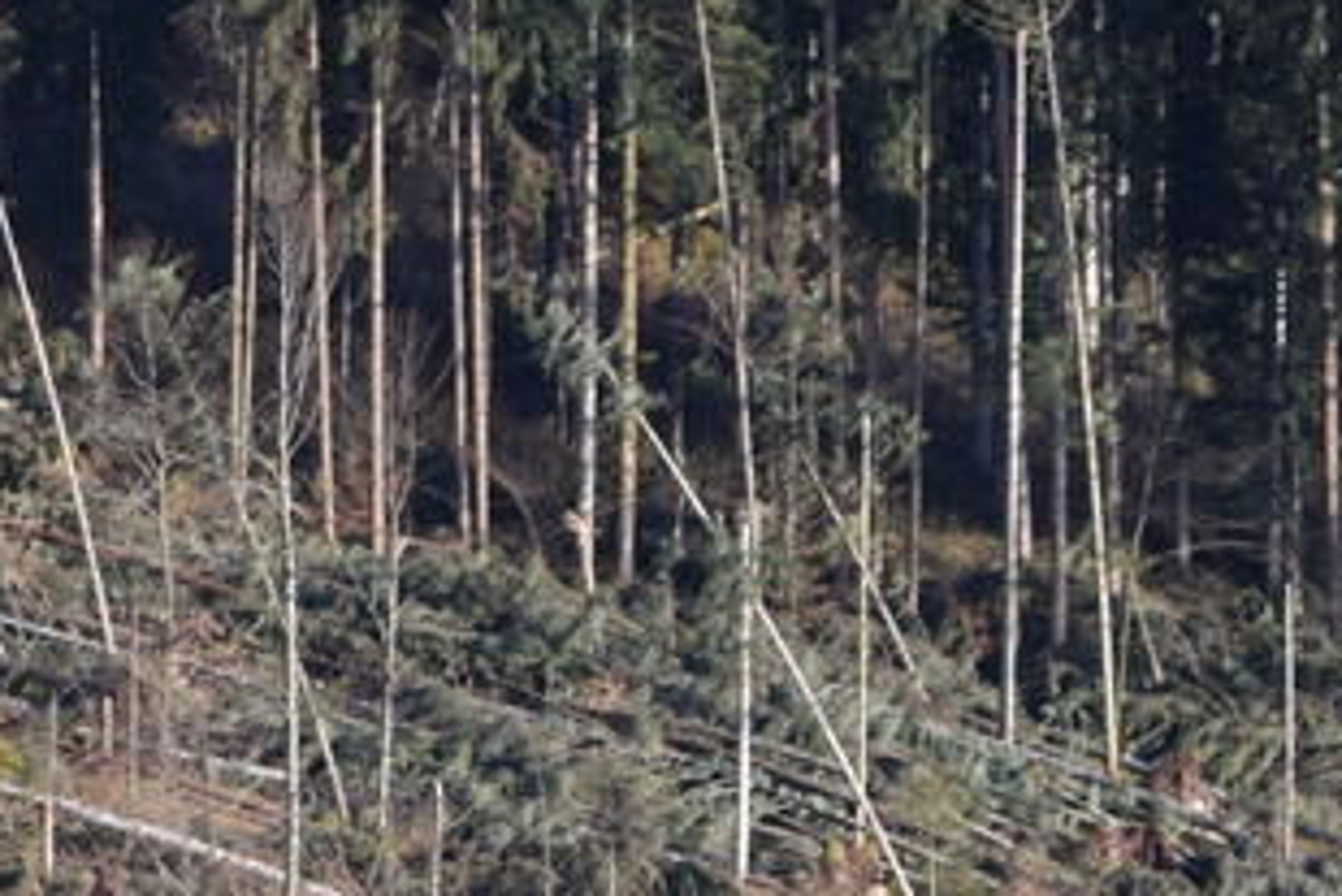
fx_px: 16894
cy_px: 1026
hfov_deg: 4.5
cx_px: 649
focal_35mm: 453
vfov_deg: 3.0
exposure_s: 1/250
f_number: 5.6
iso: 400
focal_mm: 80
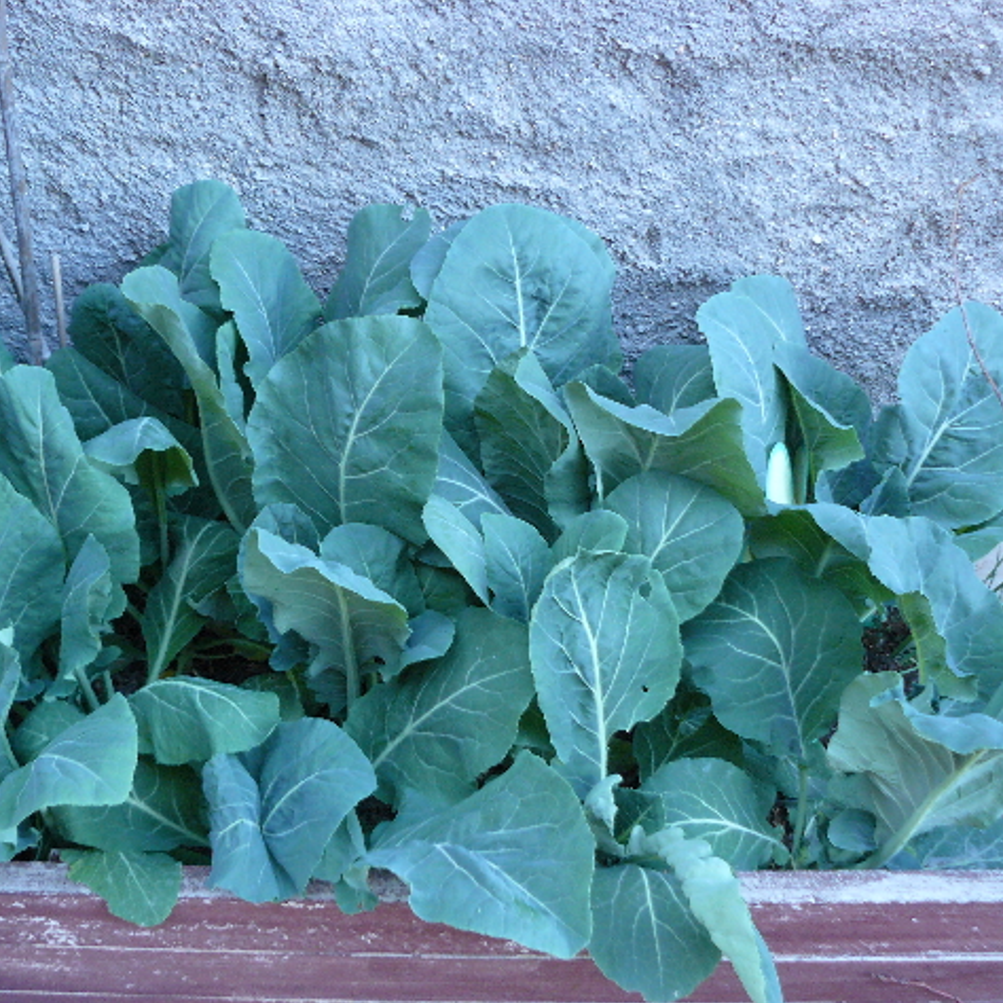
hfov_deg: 39.2
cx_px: 476
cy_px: 504
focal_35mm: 43
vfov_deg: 39.2
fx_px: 1410
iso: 200
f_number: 2.8
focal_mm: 6
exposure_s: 1/5
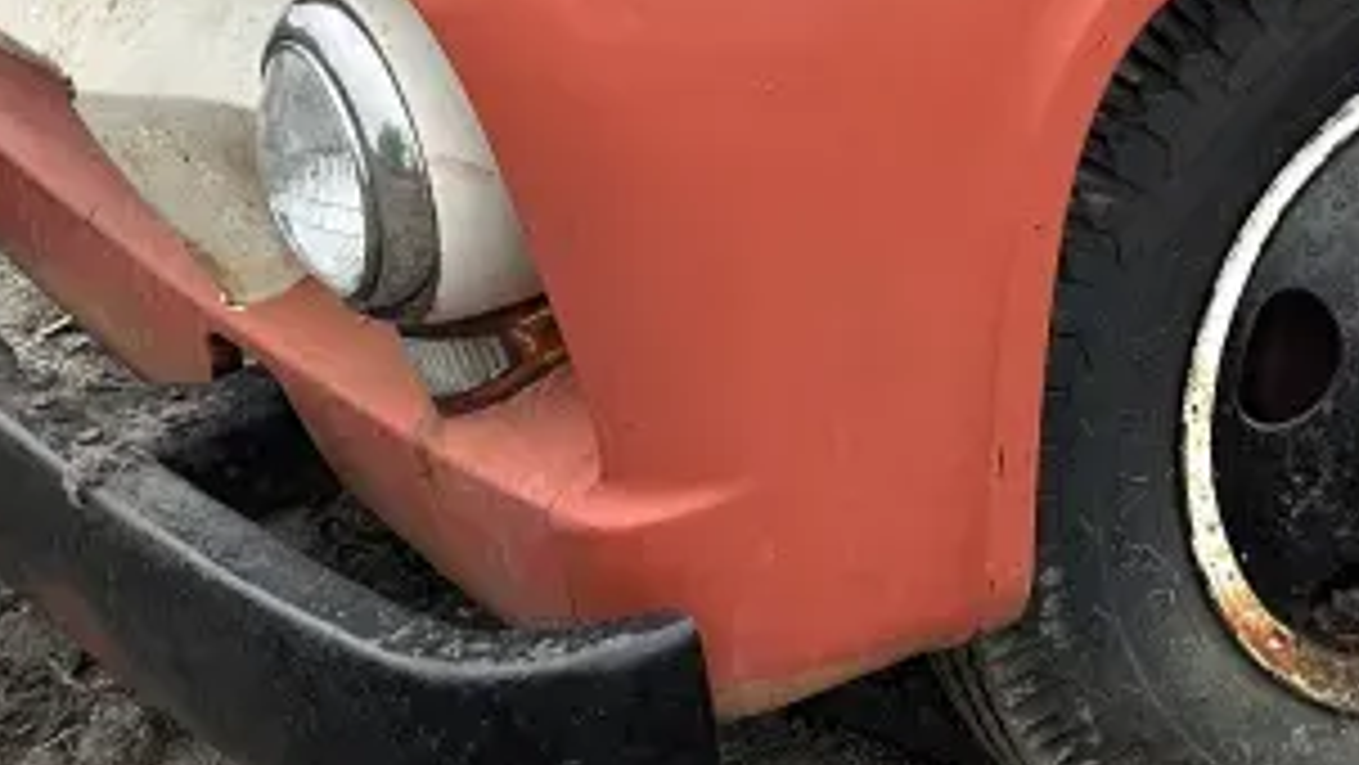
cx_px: 1760
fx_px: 2991
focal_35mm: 83
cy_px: -446
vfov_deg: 13.6
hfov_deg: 22.8
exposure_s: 1/1131
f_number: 1.78
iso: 80
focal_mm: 6.86
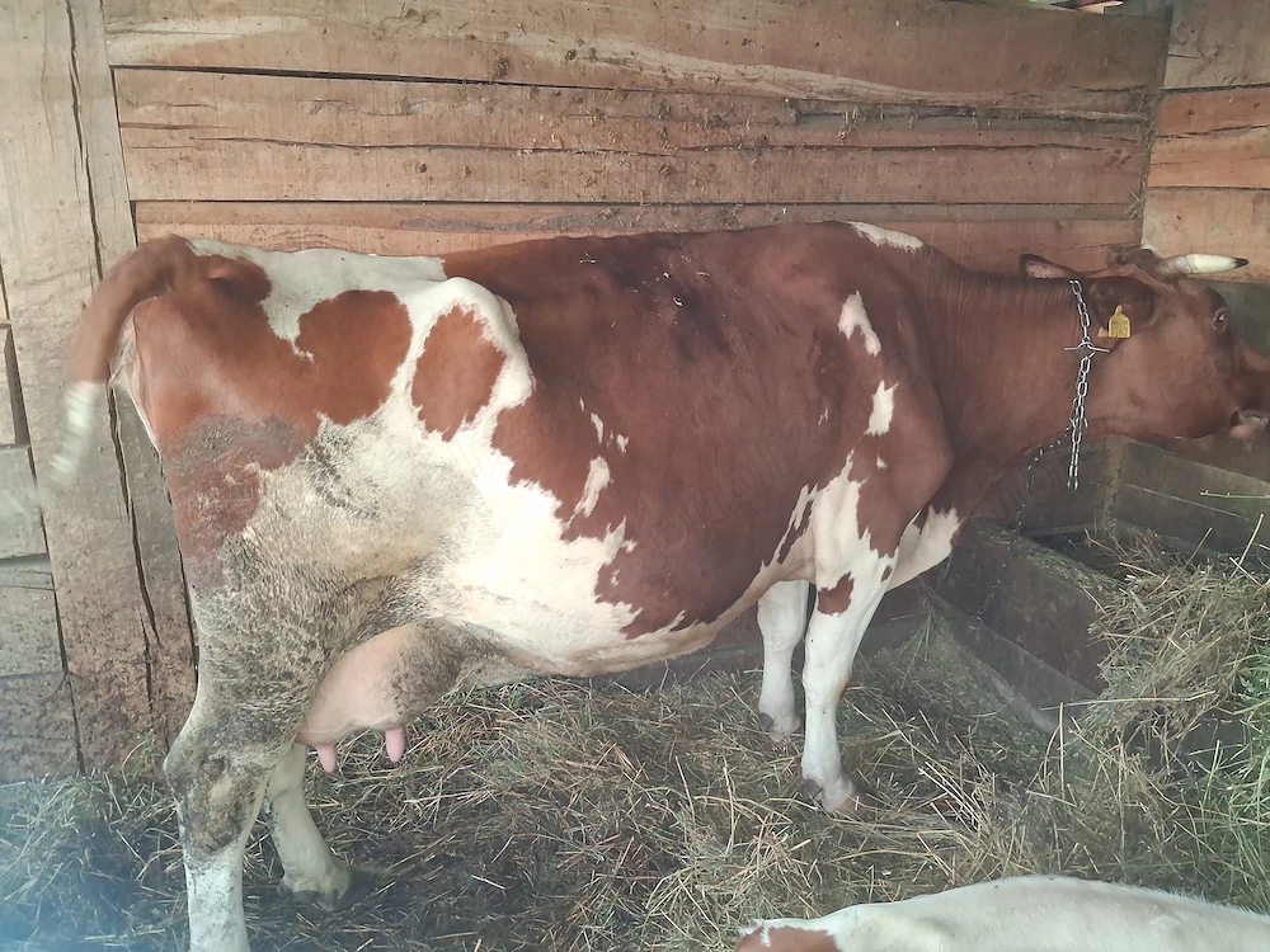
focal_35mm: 27
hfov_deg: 65.3
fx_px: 991
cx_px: 635
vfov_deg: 51.4
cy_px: 476
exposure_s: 1/24
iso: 25
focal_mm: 4
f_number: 1.8
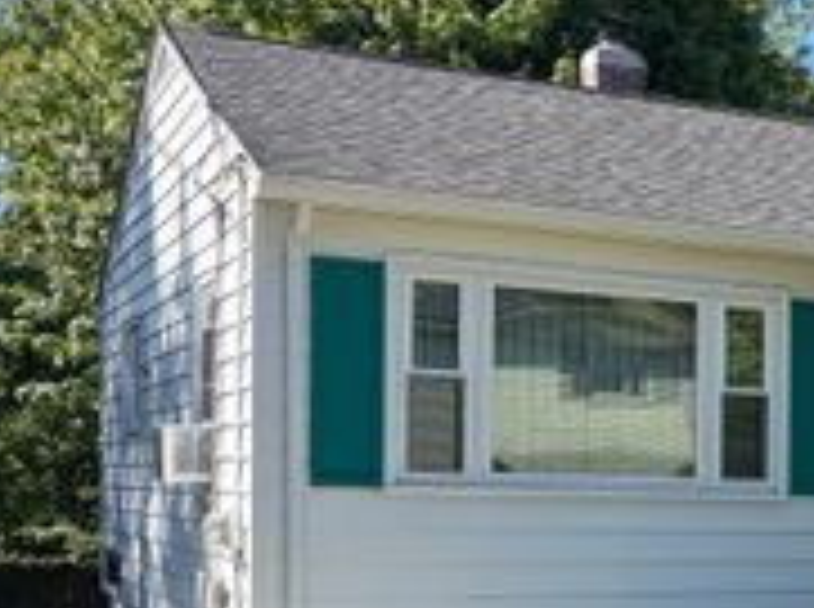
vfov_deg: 20.0
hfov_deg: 24.5
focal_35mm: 72
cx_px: 980
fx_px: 1690
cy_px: 552
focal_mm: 5.96
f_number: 1.6
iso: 50
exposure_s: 1/1587
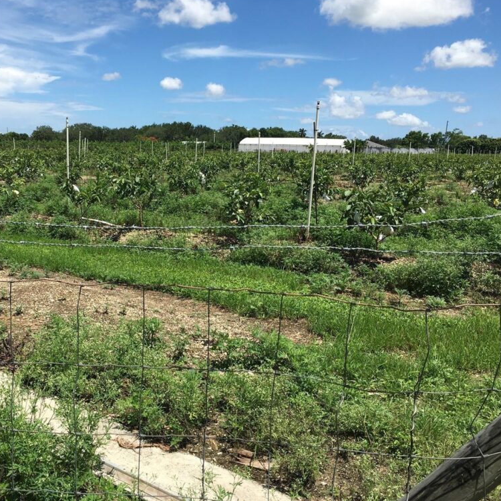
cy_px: 250
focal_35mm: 35
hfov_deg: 46.9
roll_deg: -0.6
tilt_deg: -9.7
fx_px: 573
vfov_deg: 47.2
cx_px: 194
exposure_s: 1/1972
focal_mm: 4.15
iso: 25
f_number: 2.2
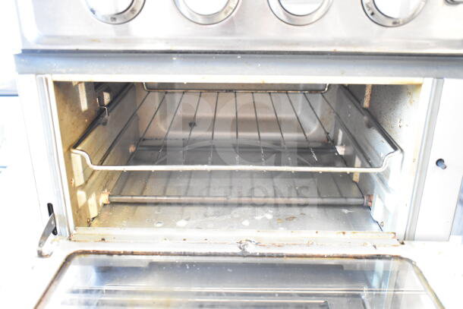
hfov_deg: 57.2
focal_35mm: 33
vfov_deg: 40.0
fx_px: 424
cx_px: 232
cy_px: 154
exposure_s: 1/40
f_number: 3.8
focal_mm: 22
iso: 6400
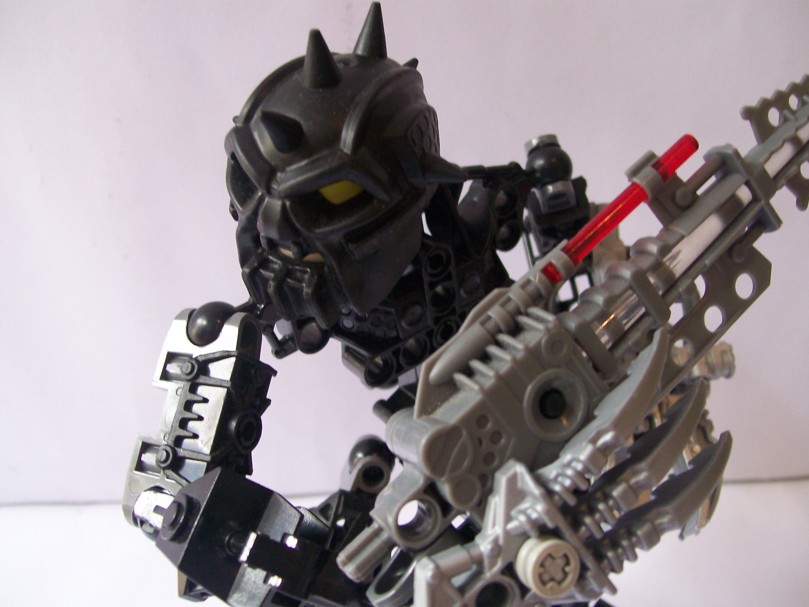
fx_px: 841
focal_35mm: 36
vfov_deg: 39.7
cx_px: 404
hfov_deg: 51.4
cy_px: 304
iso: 102
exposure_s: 1/32
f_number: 2.7
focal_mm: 6
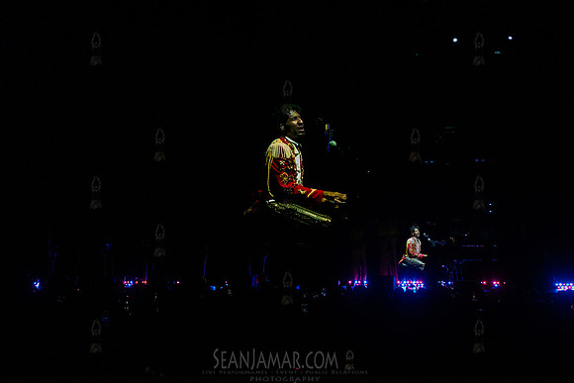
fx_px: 1147
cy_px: 191
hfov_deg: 28.1
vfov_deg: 19.0
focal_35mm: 72
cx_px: 283
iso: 6400
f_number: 4
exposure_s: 1/1250
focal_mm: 70
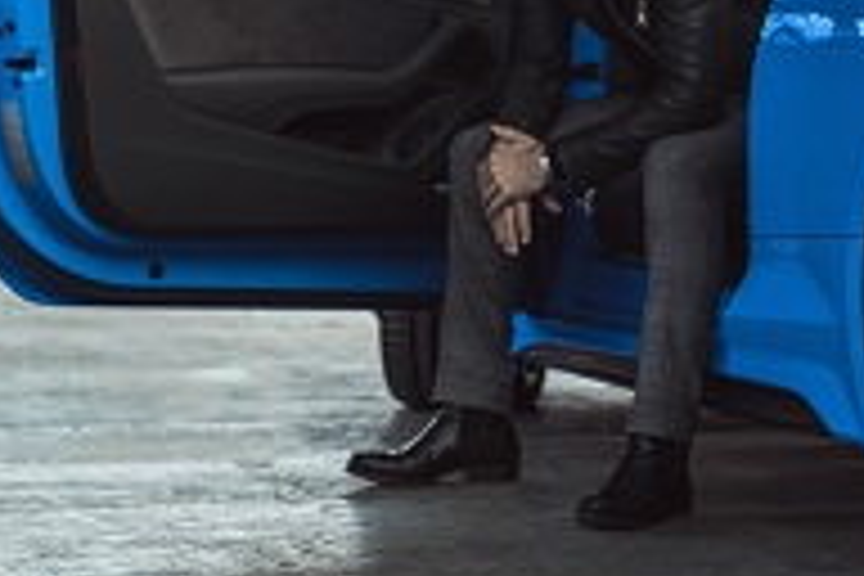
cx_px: 968
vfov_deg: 8.0
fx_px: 4104
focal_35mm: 171
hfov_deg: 11.8
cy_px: 45
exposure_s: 1/160
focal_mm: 70
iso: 400
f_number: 2.8
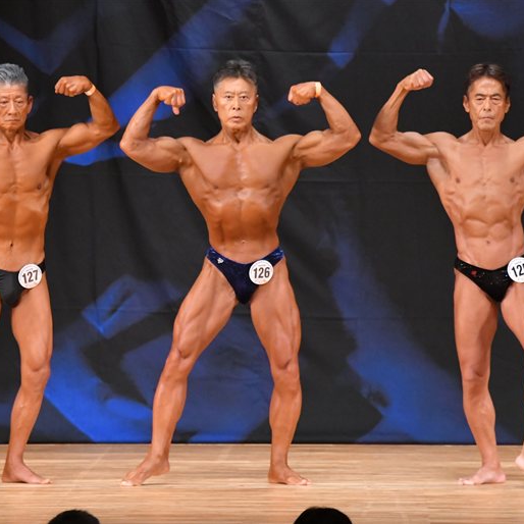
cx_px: 140
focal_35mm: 346
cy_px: 262
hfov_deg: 5.1
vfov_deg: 5.1
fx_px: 5926
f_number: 5.6
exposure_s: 1/400
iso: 6400
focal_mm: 180
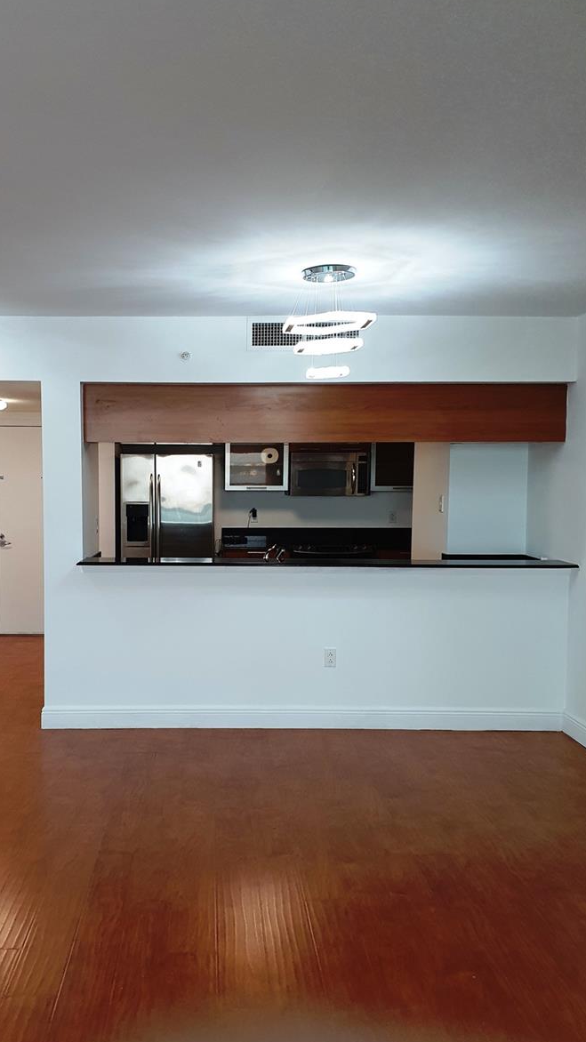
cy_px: 522
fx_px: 801
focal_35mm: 29
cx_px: 210
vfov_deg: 66.1
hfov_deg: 39.8
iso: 160
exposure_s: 1/120
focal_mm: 4.32
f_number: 2.4
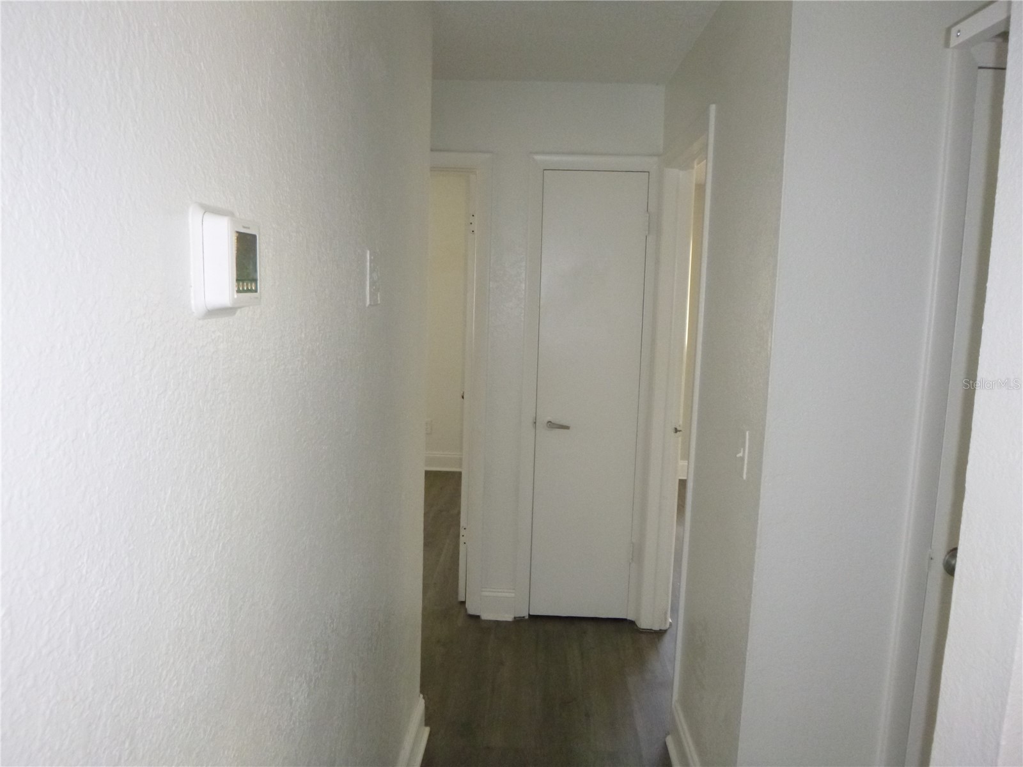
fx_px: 739
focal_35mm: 25
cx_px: 512
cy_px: 384
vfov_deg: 54.9
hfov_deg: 69.4
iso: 400
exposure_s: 1/60
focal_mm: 4.5
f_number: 3.9
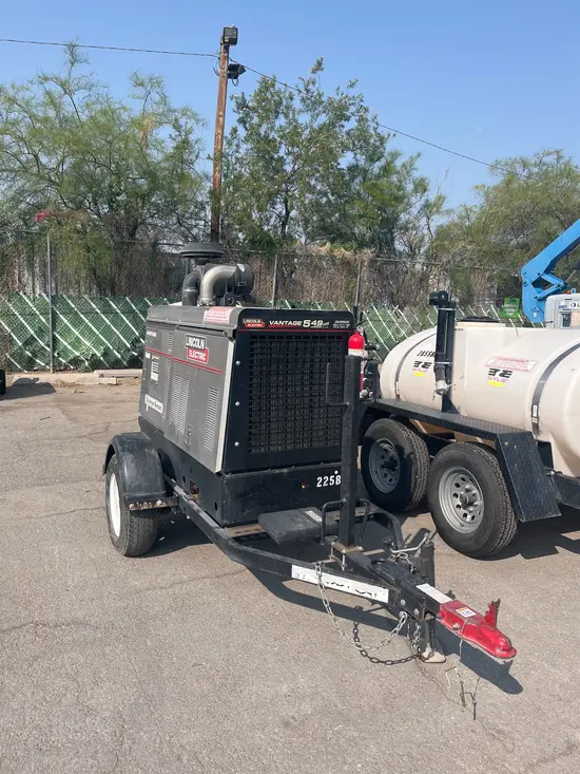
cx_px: 290
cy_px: 387
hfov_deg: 53.1
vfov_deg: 67.3
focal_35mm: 26
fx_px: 581
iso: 50
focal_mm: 5.1
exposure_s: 1/3311
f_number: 1.6
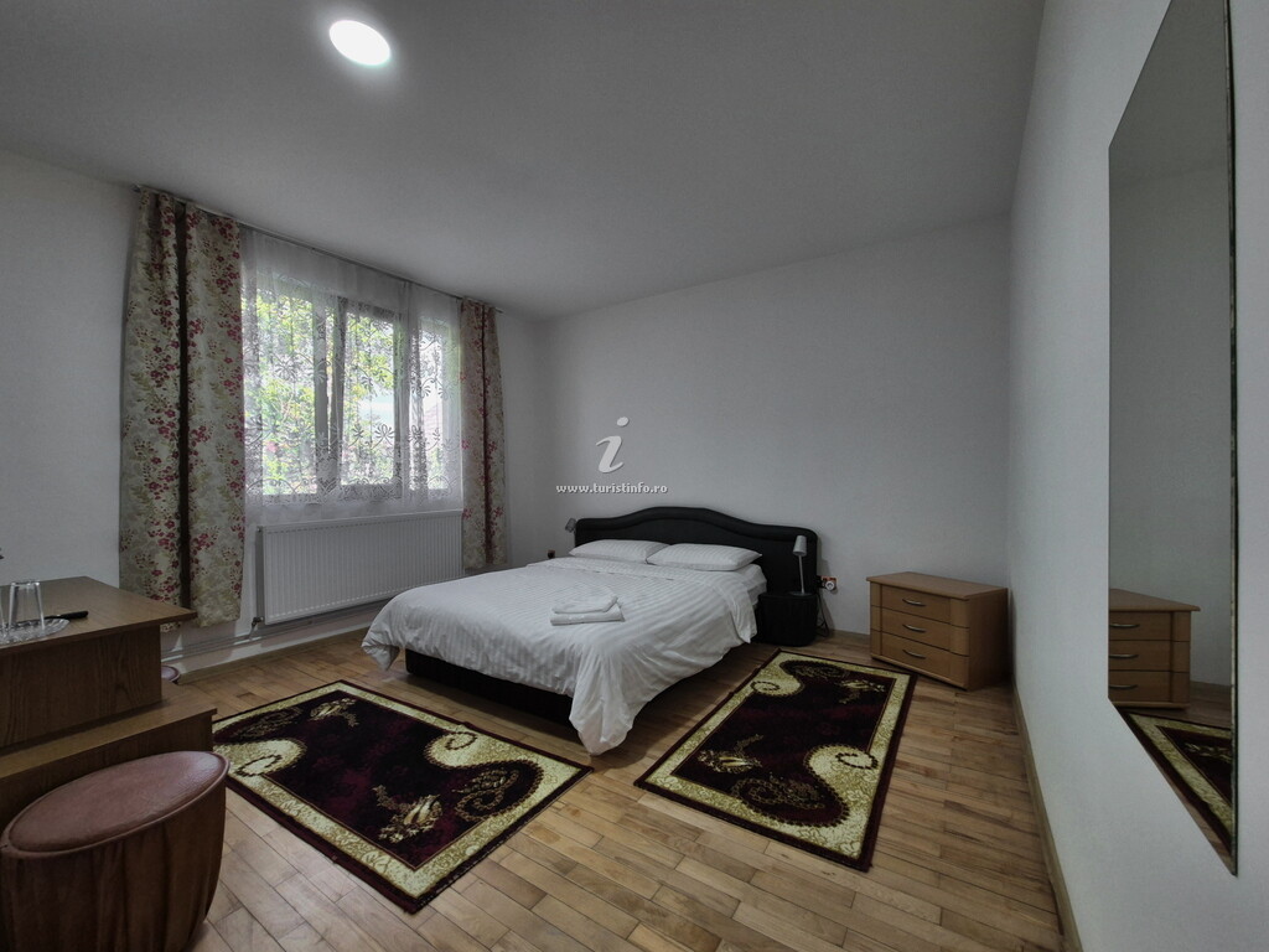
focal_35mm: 13
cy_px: 476
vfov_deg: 89.9
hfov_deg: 106.2
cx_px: 634
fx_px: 477
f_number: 2.2
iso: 125
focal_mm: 2.2
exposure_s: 1/50
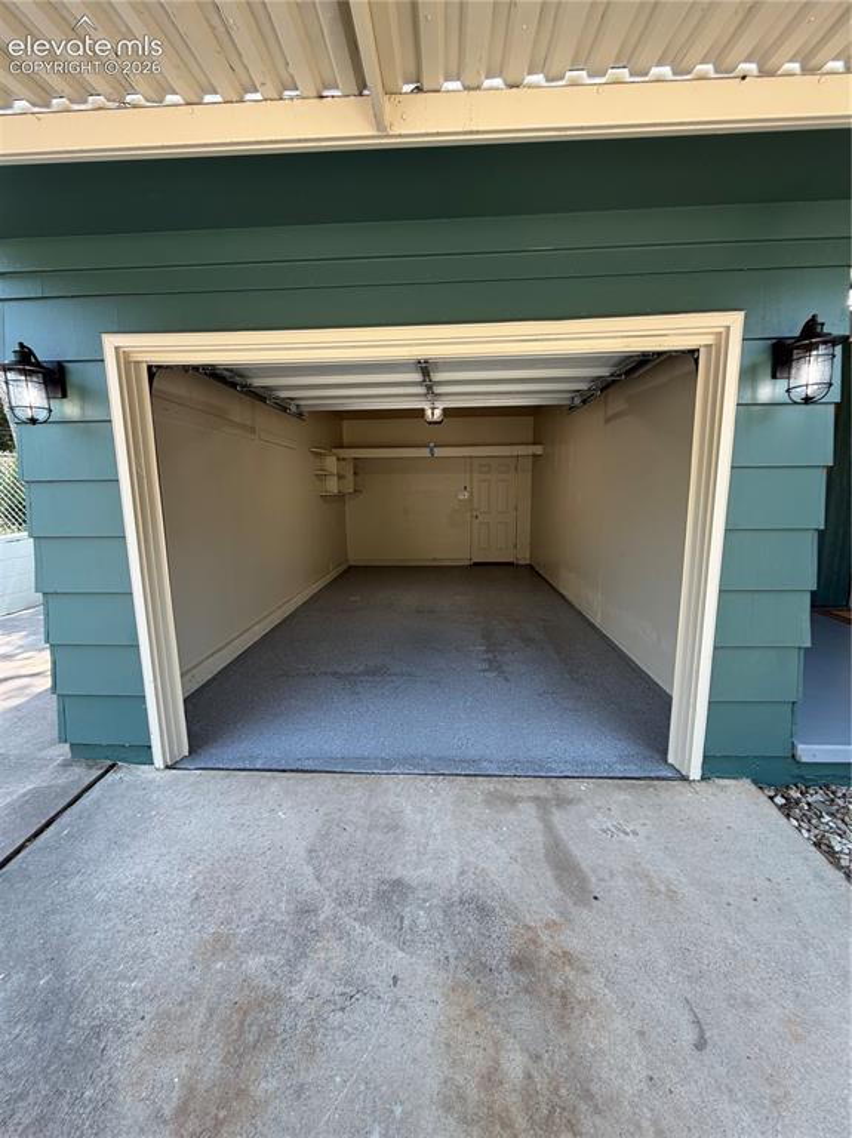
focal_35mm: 14
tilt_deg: -12.4
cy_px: 569
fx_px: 460
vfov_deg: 102.1
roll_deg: +2.0
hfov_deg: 85.6
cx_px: 426
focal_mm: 2.22
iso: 50
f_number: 2.2
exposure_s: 1/120
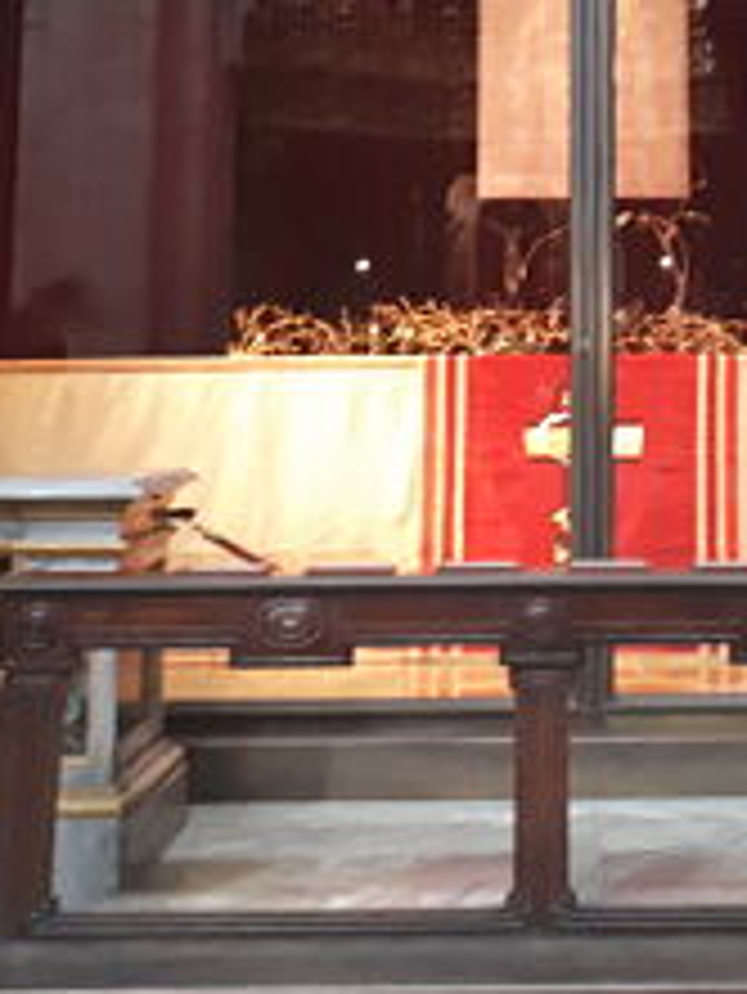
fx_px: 1753
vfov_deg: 30.7
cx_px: 580
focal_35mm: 61
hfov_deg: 23.7
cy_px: 160
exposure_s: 1/17
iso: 640
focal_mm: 3.6
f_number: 1.9
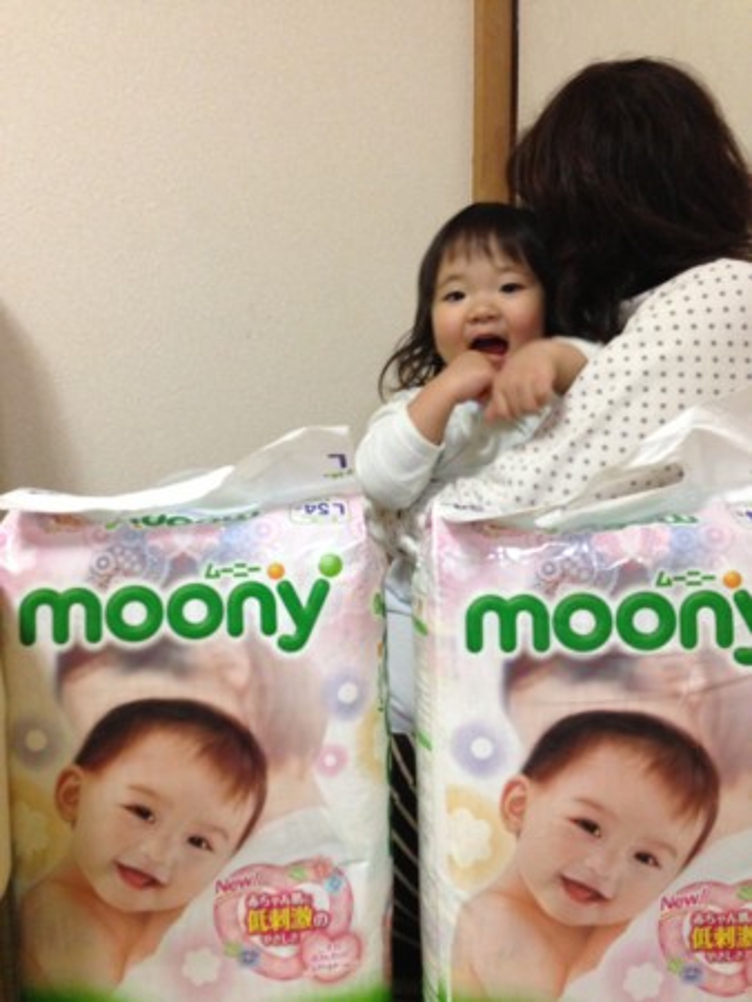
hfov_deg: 43.0
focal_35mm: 33
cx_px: 376
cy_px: 501
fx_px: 955
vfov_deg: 55.3
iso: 320
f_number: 2.4
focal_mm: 4.13
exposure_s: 1/20
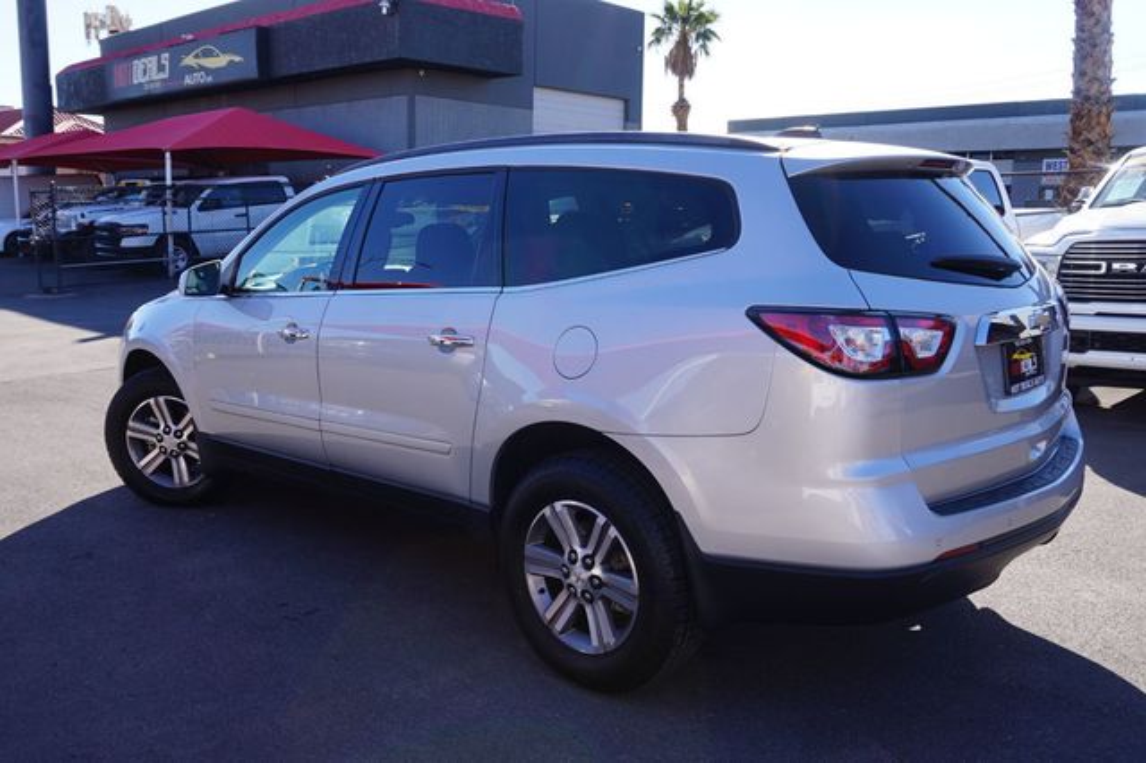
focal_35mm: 32
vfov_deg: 41.7
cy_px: 382
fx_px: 1002
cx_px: 573
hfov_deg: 59.5
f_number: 9
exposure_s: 1/80
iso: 100
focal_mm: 21
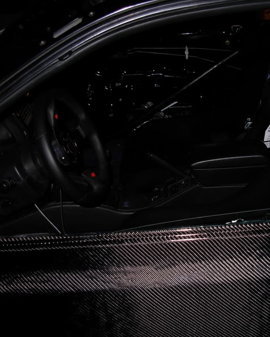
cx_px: 195
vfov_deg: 37.3
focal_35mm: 50
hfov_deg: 29.9
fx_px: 499
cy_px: 168
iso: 79
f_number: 2.9
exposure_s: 1/22.6
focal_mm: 6.3
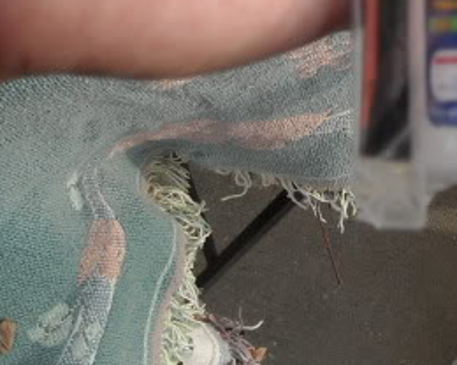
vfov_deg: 17.7
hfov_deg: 22.2
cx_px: 415
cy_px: -33
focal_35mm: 84
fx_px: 1136
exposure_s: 1/129
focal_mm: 5.7
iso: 64
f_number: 5.6
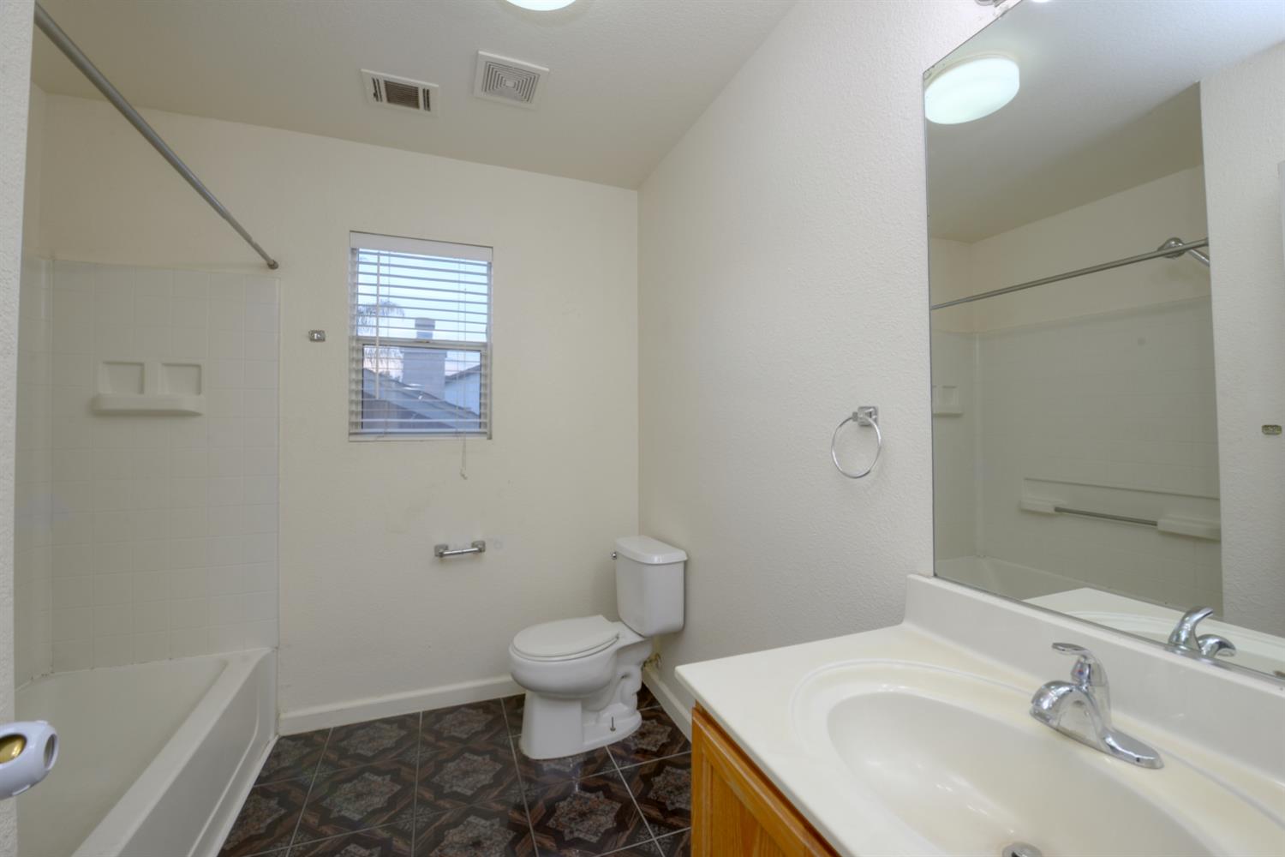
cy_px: 428
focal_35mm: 14
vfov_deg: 81.2
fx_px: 500
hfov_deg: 104.3
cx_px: 642
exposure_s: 1/13
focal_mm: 14
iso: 400
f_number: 10
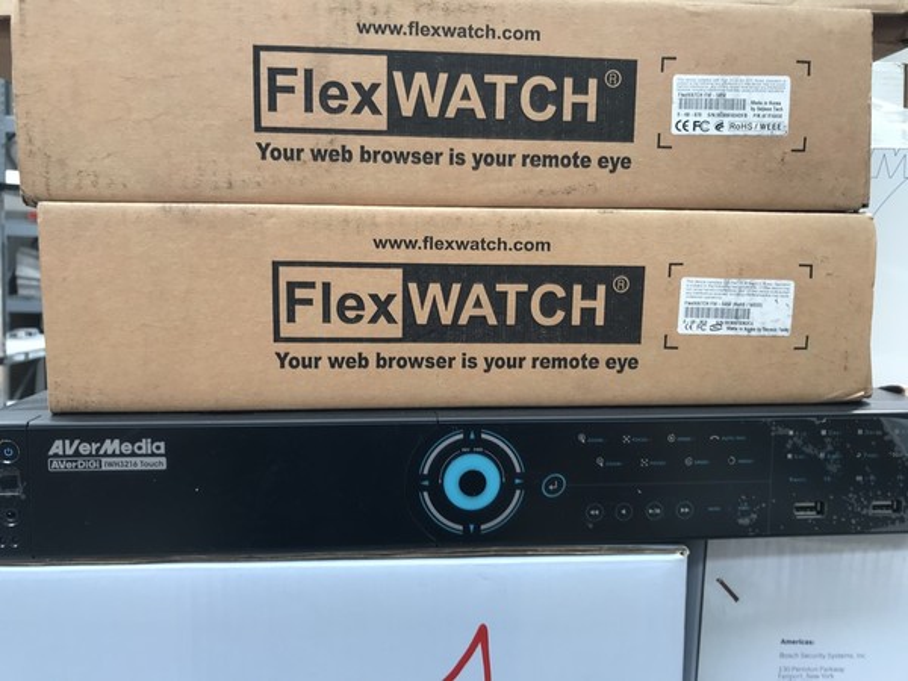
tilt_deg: -3.7
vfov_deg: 49.7
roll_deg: -1.9
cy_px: 340
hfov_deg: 63.4
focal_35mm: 28
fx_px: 734
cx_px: 454
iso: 25
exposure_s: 1/47
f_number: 1.8
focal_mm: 3.99
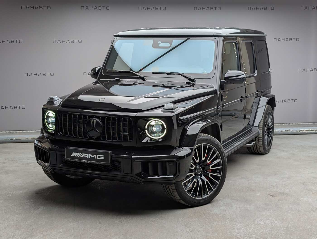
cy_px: 120
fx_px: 449
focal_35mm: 49
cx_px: 158
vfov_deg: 29.7
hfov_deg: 38.9
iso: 19
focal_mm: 6.9
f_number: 1.68
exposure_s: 1/100
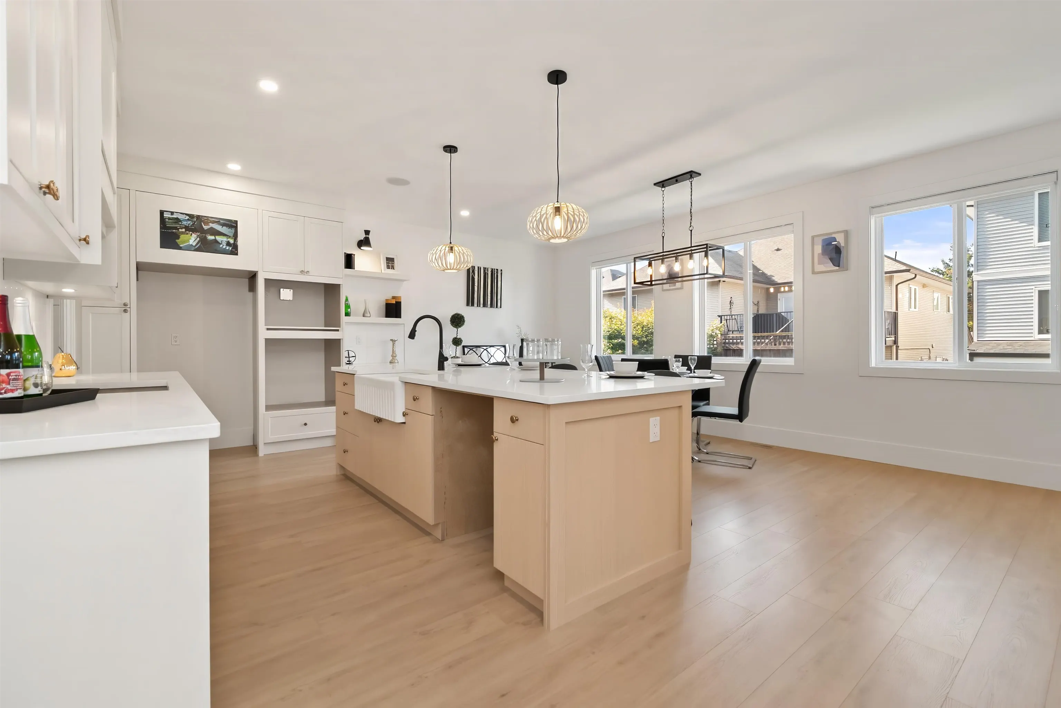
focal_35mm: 15
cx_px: 530
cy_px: 354
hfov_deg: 100.4
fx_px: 442
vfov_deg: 77.3
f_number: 7.1
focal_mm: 10
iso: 320
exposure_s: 1/60
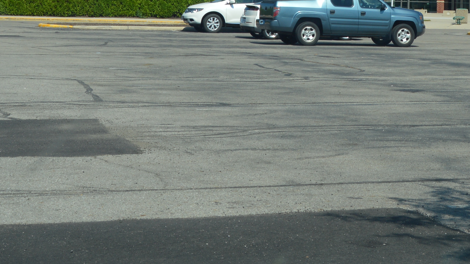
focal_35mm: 96
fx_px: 1201
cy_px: -144
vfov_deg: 11.9
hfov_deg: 21.8
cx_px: 392
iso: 100
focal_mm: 23
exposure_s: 1/320
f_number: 9
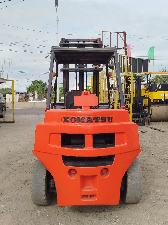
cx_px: 84
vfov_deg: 51.4
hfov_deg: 39.7
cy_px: 112
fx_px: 233
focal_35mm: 36
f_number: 1.7
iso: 50
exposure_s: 1/988
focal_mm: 5.31
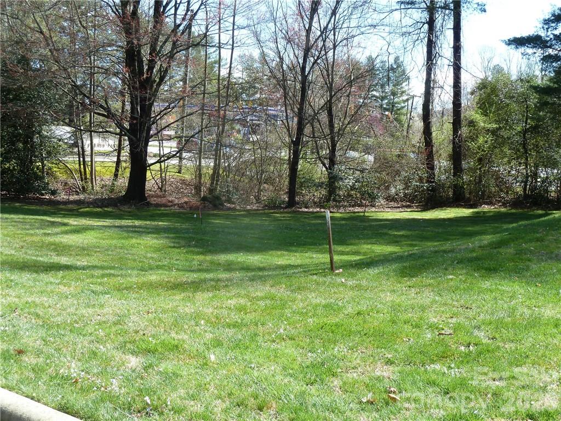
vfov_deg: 34.3
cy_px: 210
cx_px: 280
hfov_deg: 44.8
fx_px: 681
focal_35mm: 42
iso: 80
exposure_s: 1/160
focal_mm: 6.9
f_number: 4
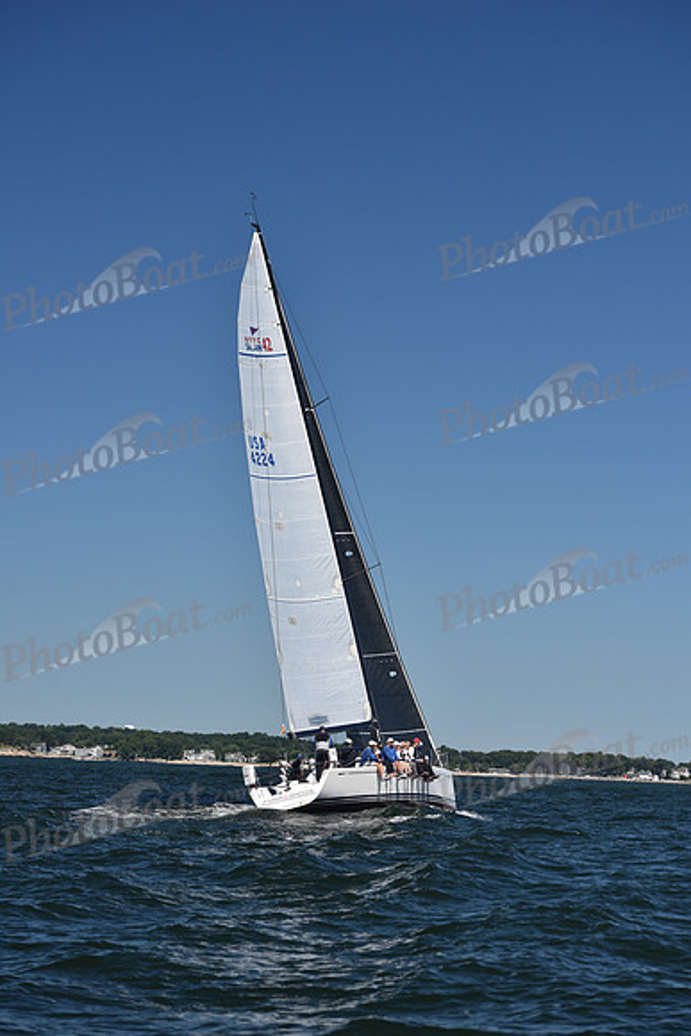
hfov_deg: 14.9
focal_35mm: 92
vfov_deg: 22.1
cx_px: 346
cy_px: 518
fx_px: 2647
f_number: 5.6
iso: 200
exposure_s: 1/800
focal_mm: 92
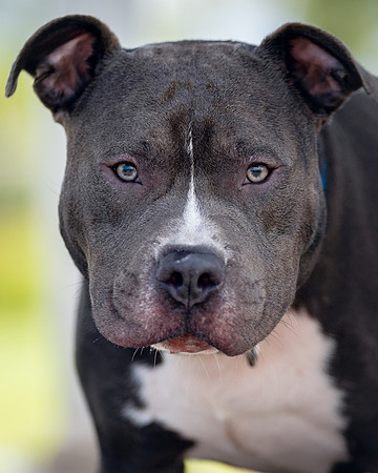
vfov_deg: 7.5
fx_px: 3593
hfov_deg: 6.0
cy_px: 246
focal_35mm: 257
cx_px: 311
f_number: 2.8
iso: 500
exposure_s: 1/2500
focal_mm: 150
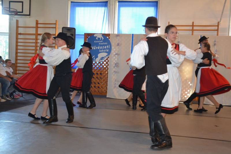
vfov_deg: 34.2
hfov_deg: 49.6
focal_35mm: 39
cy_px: 77
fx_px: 250
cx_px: 116
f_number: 4
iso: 1000
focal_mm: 26
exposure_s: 1/60
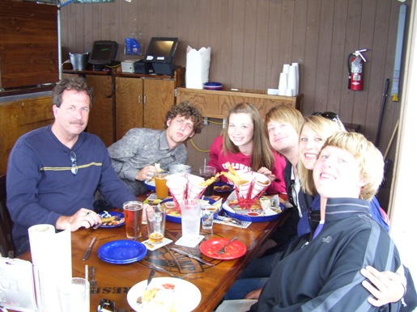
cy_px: 156
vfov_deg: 38.7
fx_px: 446
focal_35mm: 37
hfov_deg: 50.1
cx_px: 208
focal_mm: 6
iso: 100
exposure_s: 1/30
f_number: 2.7
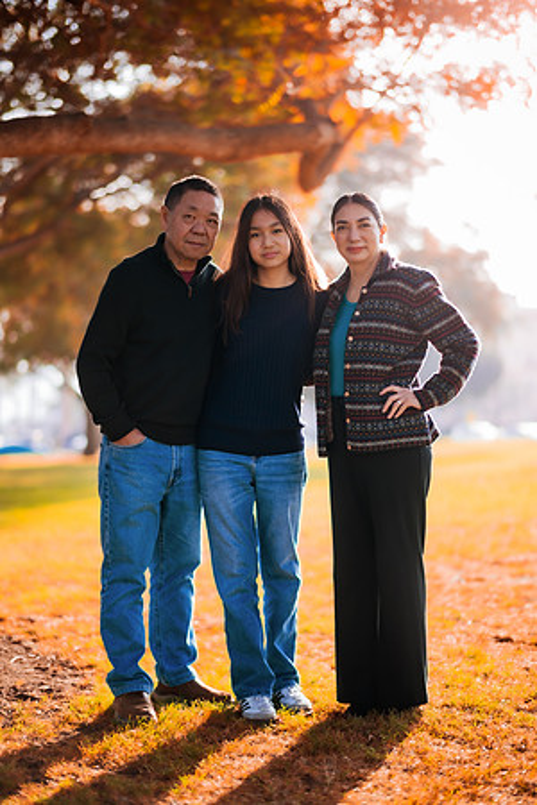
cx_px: 268
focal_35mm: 58
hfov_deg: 23.4
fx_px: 1298
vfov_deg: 34.5
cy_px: 402
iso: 80
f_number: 1.4
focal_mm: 58
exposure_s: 1/800
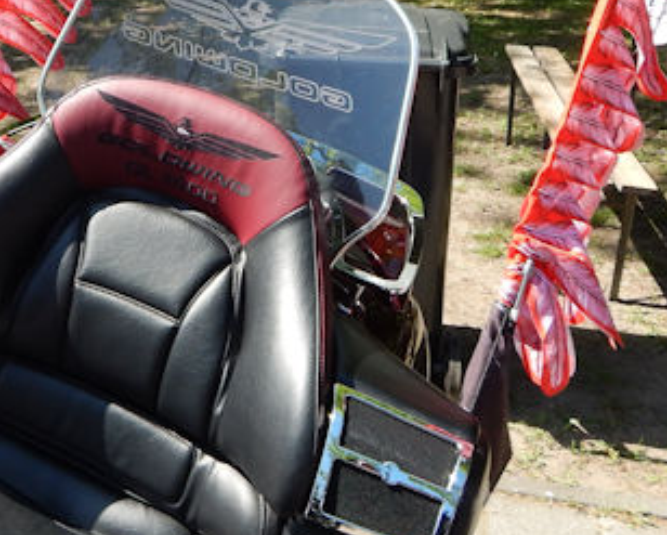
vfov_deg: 28.2
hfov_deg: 35.6
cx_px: 149
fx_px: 1008
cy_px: 23
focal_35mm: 51
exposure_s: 1/640
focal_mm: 4
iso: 125
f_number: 3
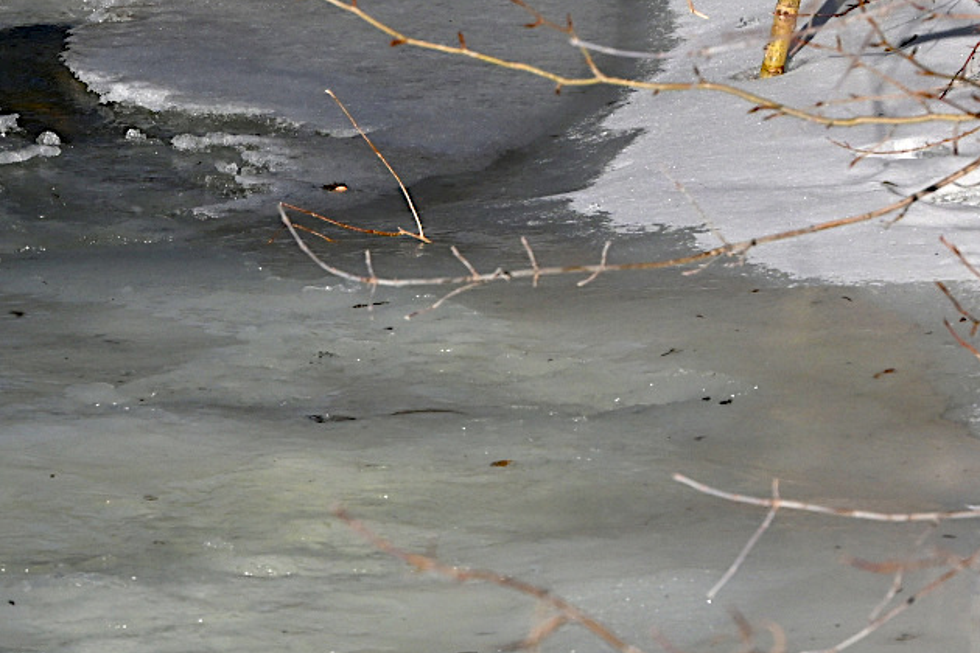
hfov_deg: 4.6
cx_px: 146
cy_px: 476
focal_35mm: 446
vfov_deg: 3.1
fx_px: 12145
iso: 640
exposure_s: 1/3200
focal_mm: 125
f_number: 8
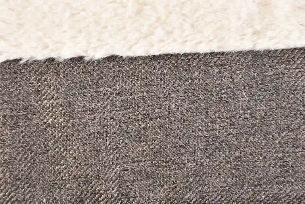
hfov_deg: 22.3
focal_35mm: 91
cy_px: 89
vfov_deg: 15.0
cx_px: 111
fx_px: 772
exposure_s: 1/125
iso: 320
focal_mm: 70
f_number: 9
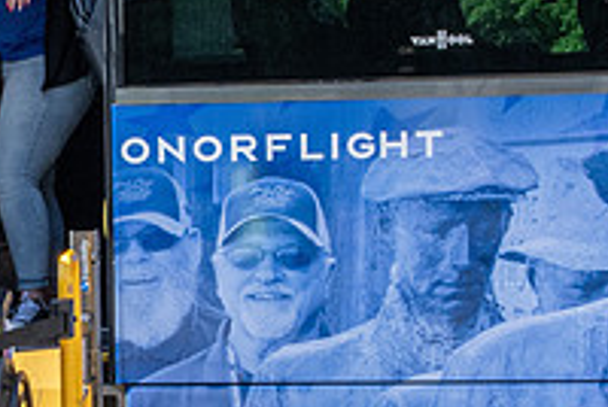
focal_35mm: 154
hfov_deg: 13.0
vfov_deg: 8.9
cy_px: 266
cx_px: -121
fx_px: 2605
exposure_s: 1/125
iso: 1000
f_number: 18
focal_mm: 27
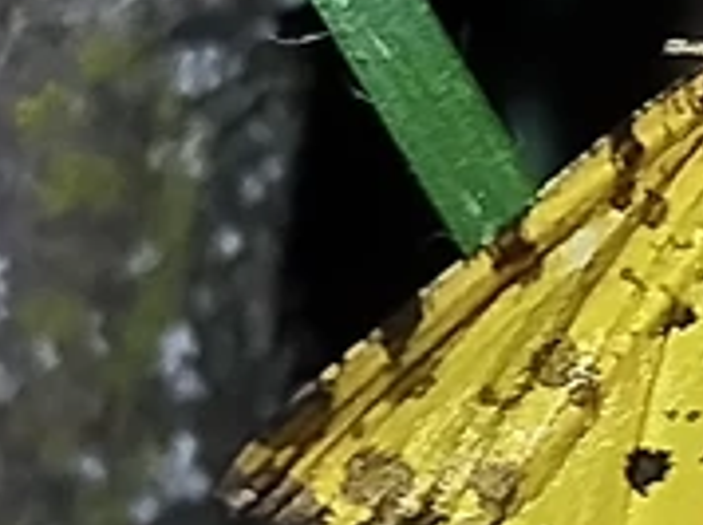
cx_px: 664
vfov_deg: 4.8
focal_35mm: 310
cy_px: 221
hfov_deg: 6.4
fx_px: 6287
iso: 200
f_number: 1.7
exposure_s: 1/33
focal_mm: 5.31
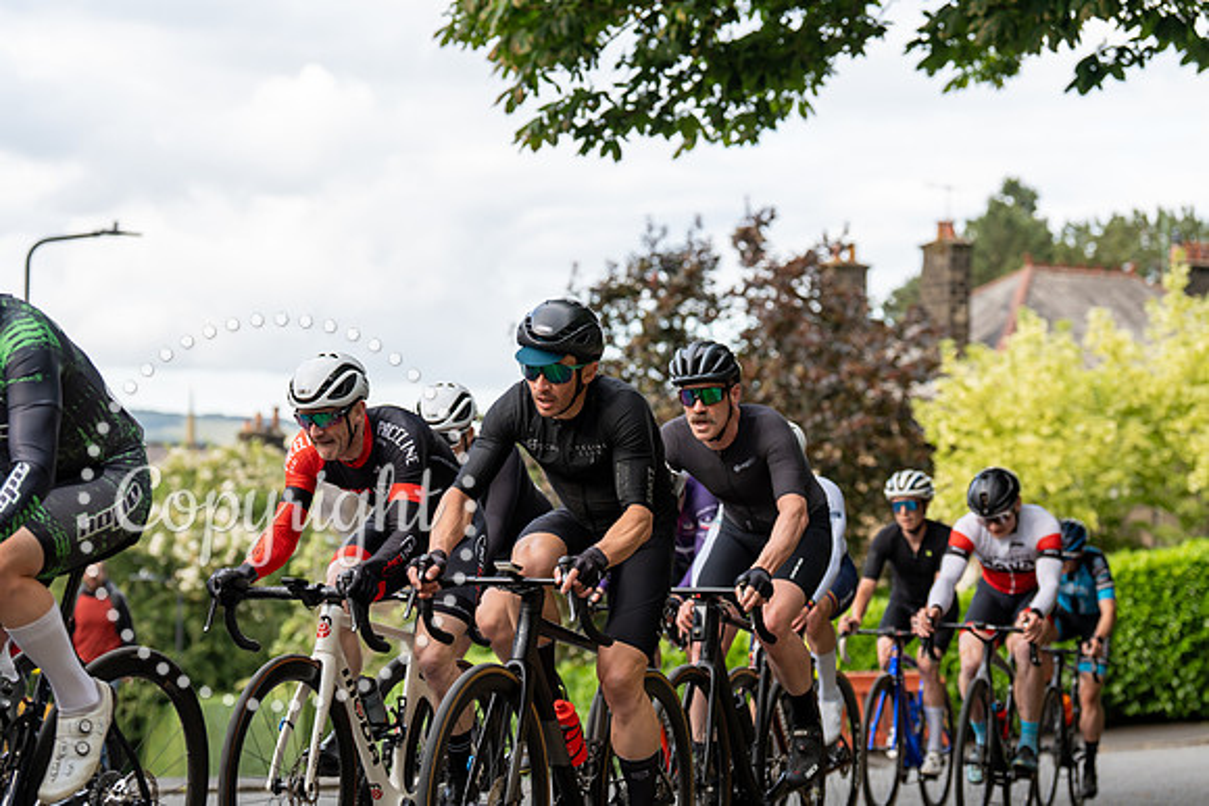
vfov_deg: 16.3
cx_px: 604
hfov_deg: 24.2
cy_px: 403
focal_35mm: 84
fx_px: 2822
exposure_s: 1/800
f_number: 3.5
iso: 400
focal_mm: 84
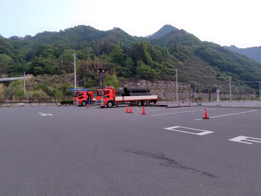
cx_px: 130
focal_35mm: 23
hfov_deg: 73.9
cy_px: 98
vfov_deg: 58.9
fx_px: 173
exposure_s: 1/60
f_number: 1.9
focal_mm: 5.6
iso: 580
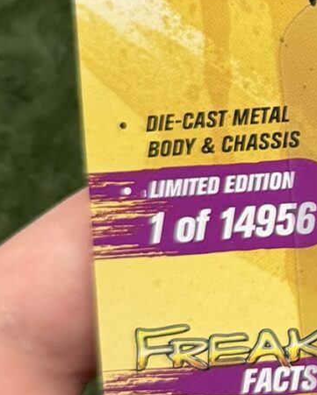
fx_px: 1559
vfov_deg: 14.4
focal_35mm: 133
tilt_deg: -57.8
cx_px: 644
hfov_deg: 10.6
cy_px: 60
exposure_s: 1/121
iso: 160
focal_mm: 6.76
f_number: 1.78
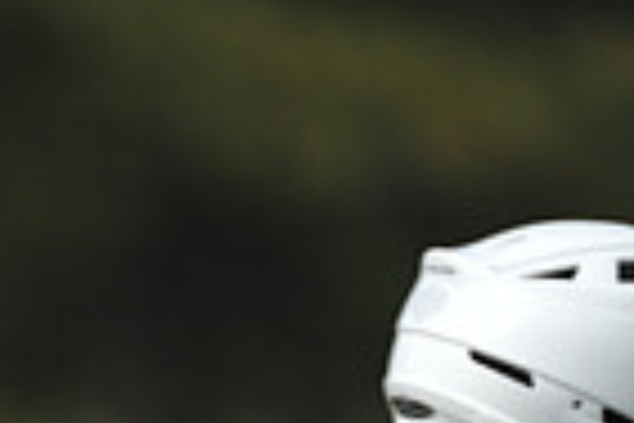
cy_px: 855
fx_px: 28898
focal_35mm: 1641
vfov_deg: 0.8
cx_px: -468
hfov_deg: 1.3
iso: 640
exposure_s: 1/4000
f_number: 4
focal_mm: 400
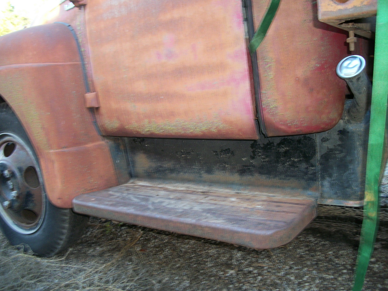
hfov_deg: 56.8
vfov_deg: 44.2
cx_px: 194
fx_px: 359
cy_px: 146
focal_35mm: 32
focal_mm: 5.7
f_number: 2.9
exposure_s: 1/30
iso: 80
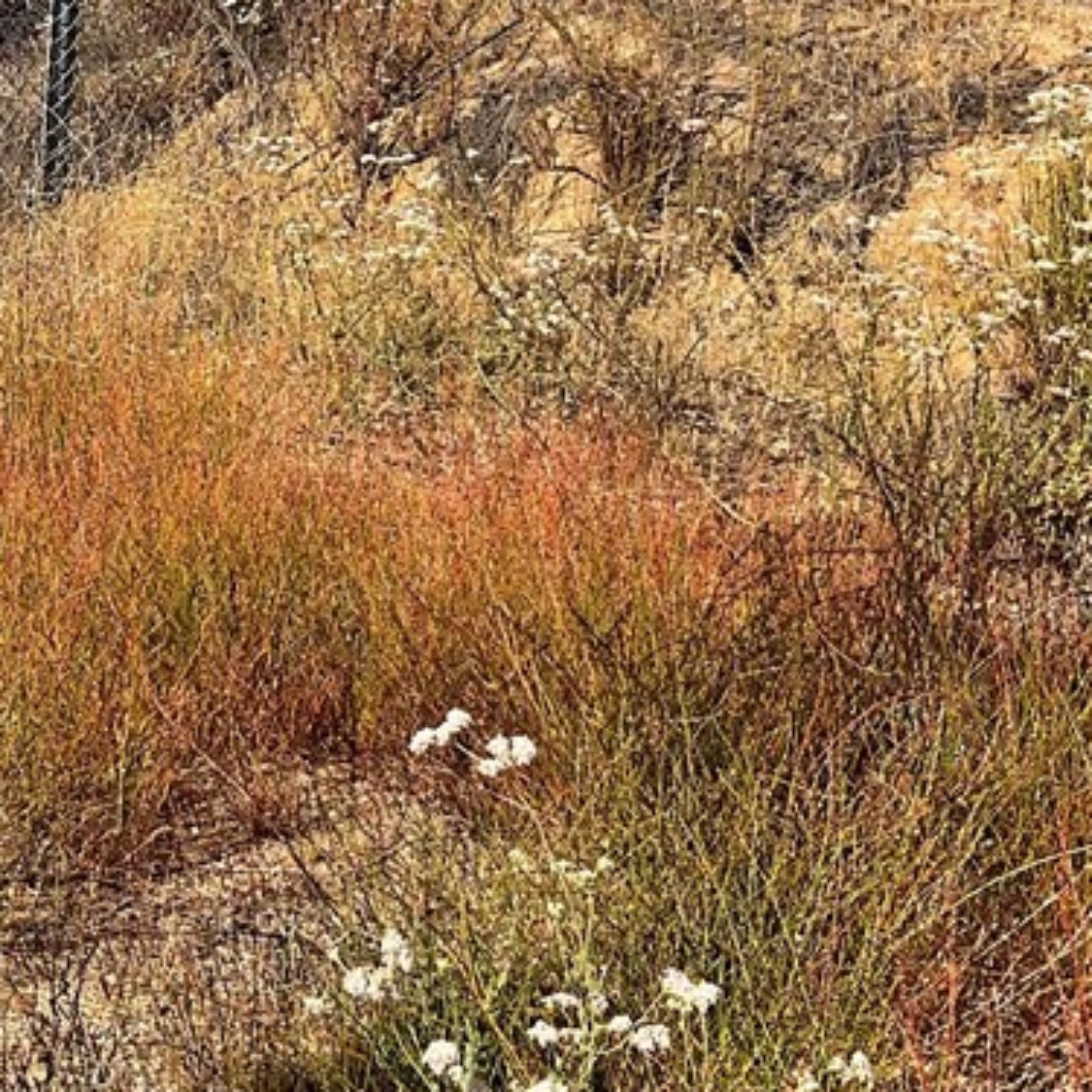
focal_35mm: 70
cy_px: 122
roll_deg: -4.2
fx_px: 2498
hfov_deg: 23.5
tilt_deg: -12.9
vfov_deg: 24.0
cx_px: -32
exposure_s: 1/2141
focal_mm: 3
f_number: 1.8
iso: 20
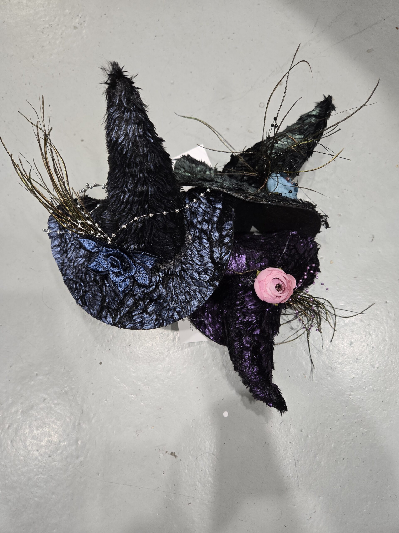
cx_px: 200
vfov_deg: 73.9
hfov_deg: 58.9
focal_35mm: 23
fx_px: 353
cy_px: 266
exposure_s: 1/100
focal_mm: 5.4
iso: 200
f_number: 1.8
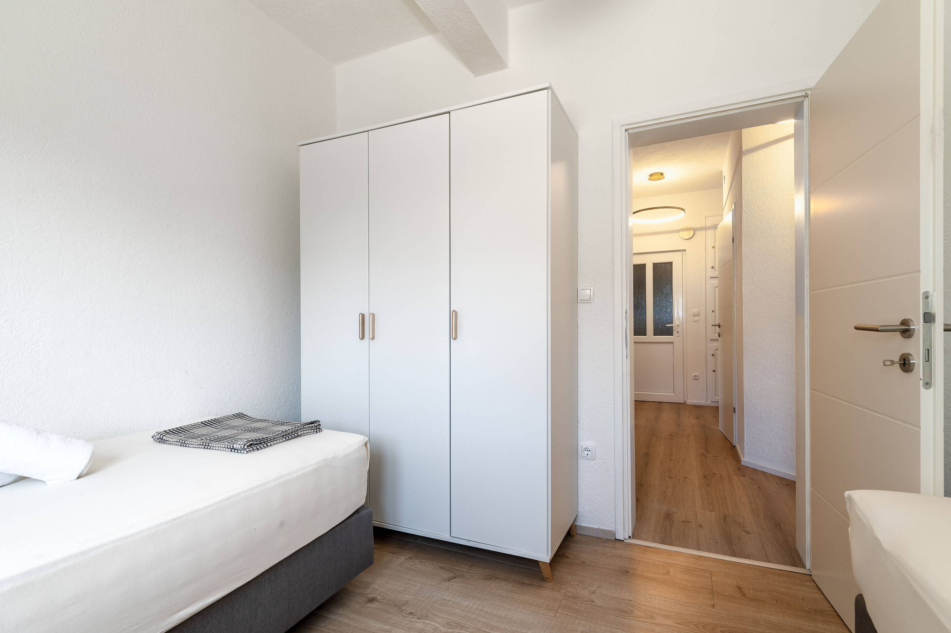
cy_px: 316
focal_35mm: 17
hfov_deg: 93.3
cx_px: 476
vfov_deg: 70.4
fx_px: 449
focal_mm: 17
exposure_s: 1/20
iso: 100
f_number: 7.1
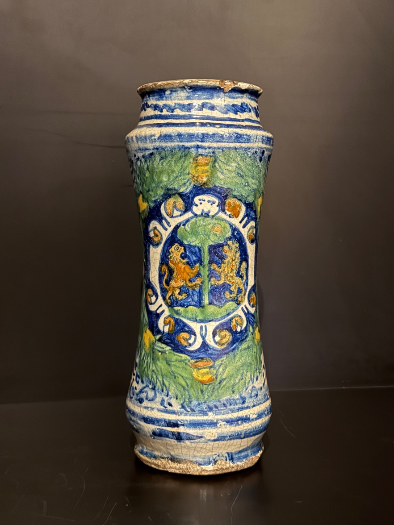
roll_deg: -0.4
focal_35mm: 49
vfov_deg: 38.9
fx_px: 744
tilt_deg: -6.7
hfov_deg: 29.7
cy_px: 258
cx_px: 200
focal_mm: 6.76
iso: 500
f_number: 1.78
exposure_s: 1/9
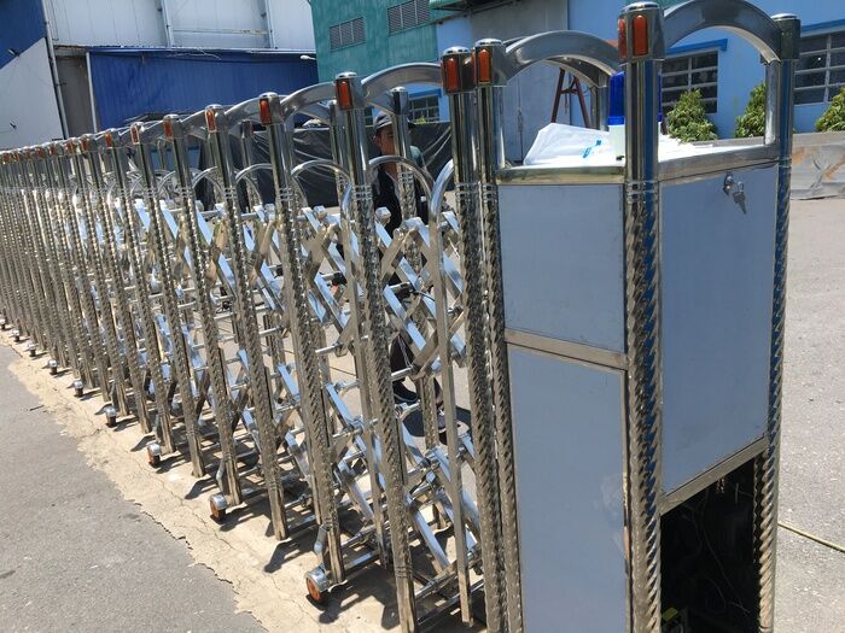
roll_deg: +5.6
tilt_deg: -12.1
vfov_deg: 48.2
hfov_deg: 61.7
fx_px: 708
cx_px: 422
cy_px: 316
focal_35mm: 29
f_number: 2.2
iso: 25
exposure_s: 1/1148
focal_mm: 4.15
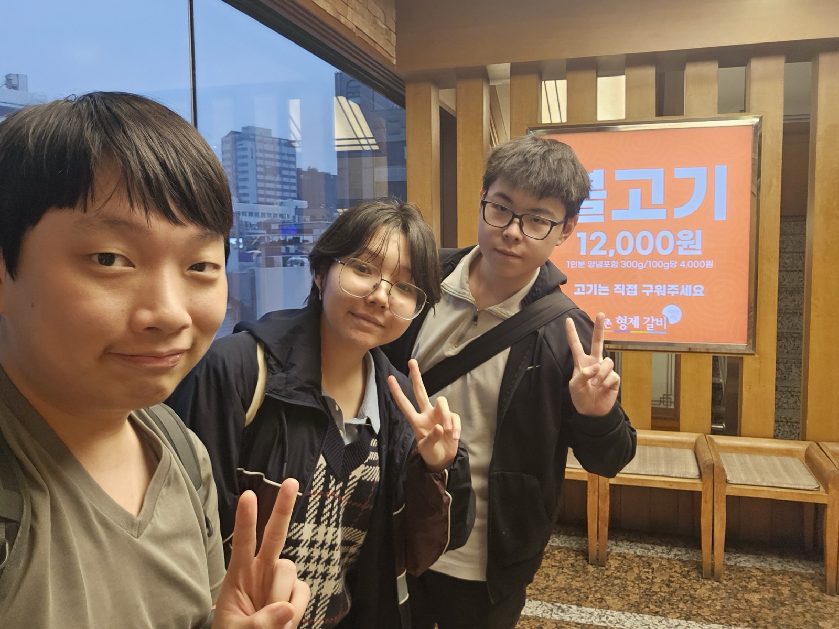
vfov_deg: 54.9
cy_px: 314
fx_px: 606
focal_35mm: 25
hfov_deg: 69.4
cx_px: 420
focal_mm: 3.3
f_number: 2.2
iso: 400
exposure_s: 1/120
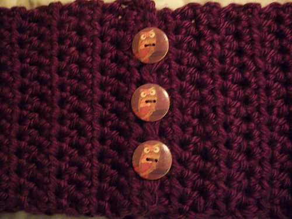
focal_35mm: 35
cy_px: 110
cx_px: 146
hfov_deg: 52.6
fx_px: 295
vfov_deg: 40.7
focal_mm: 6.3
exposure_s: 1/8
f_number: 3.1
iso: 640
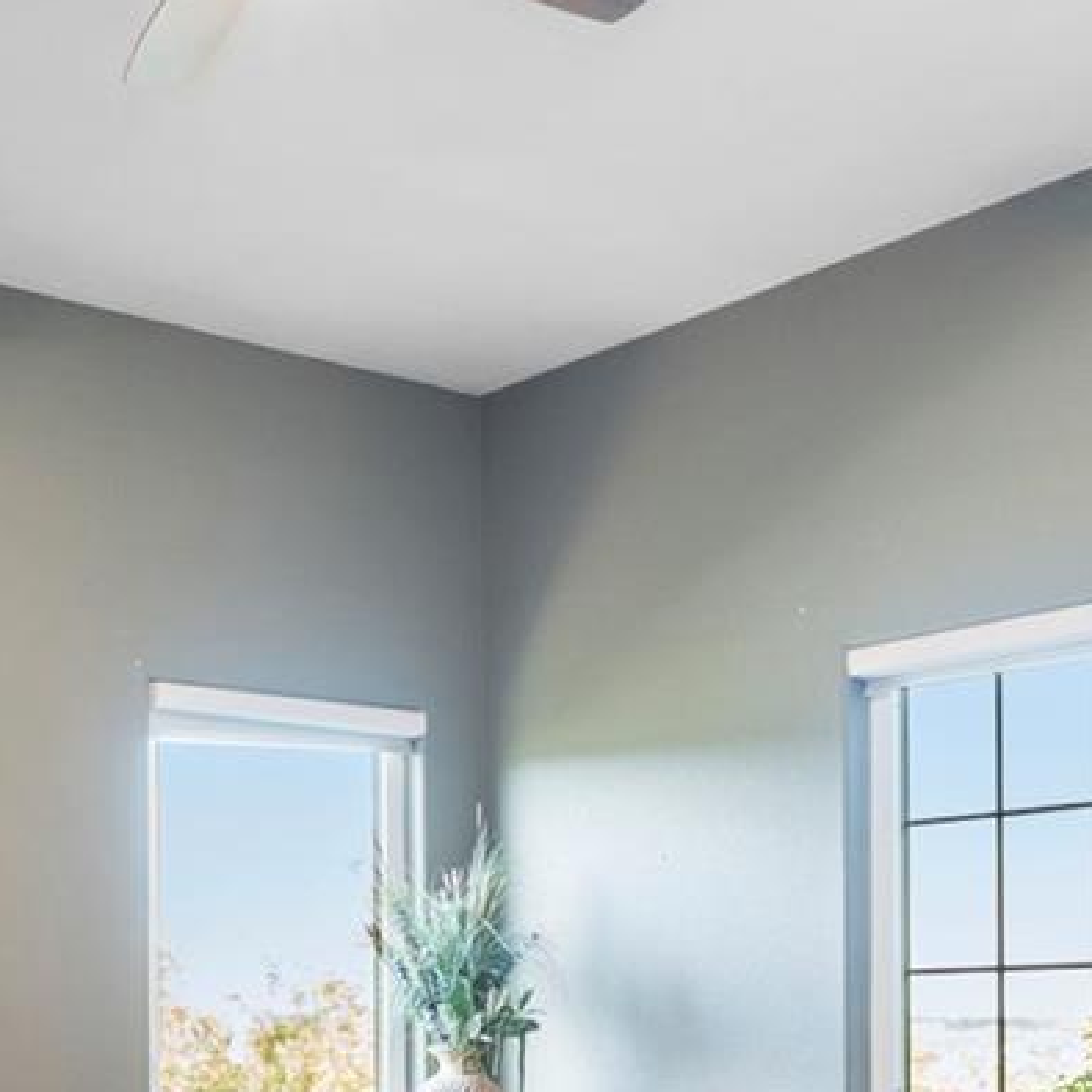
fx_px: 1963
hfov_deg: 30.3
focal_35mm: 55
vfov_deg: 28.3
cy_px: 1197
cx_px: 216
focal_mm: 16
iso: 640
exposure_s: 1/15
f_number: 8
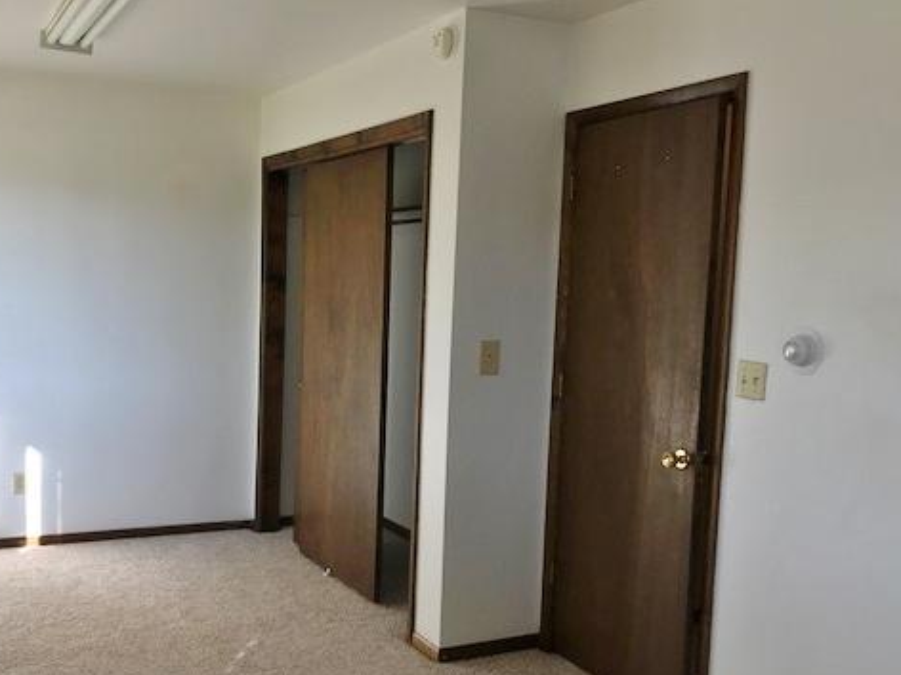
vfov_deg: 37.6
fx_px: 989
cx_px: 368
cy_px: 393
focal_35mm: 38
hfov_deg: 48.7
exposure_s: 1/120
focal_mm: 3.99
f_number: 1.8
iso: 32
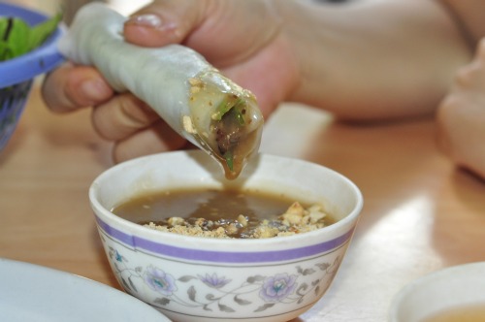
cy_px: 161
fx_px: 1009
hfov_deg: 27.0
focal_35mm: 75
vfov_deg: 18.1
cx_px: 242
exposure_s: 1/50
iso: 1000
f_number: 5
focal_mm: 50
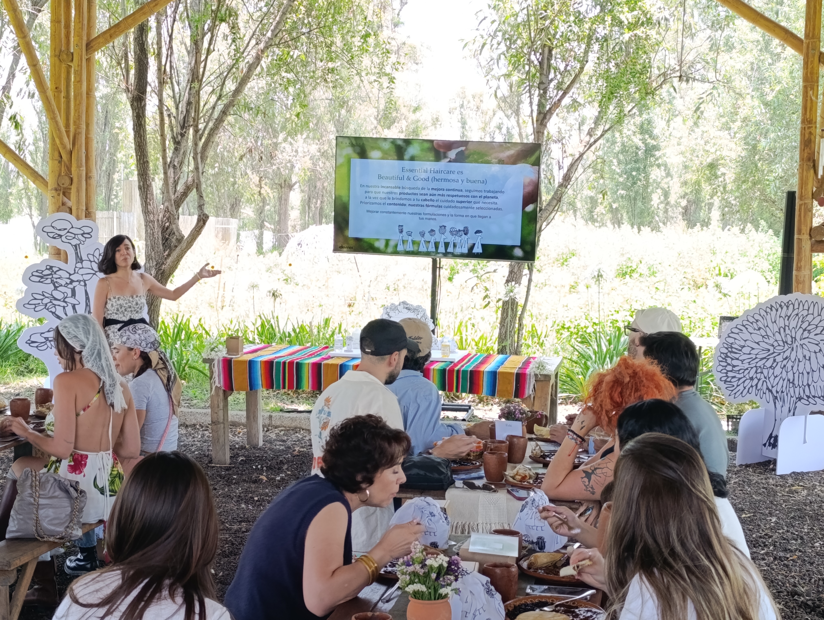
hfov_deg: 34.9
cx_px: 412
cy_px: 310
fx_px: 1311
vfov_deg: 26.6
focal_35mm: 55
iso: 160
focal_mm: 6.14
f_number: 1.6
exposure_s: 1/120
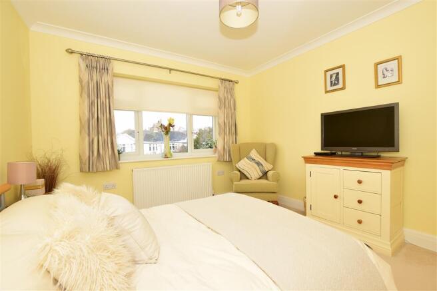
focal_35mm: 15
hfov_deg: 100.4
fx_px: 182
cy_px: 146
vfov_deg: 77.3
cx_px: 218
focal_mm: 10
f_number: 8
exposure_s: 1/200
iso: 400
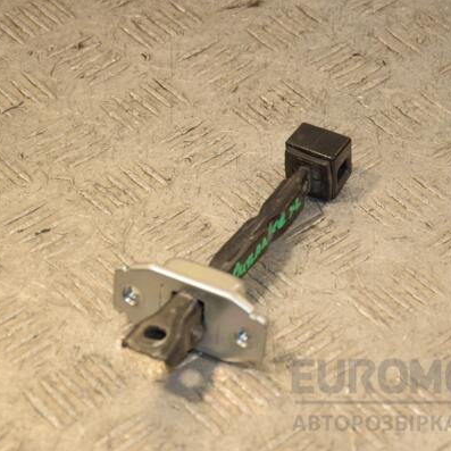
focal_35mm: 135
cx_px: 270
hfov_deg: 12.9
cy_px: 225
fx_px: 1990
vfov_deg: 12.9
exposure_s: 1/200
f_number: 6.3
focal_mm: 70
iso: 800
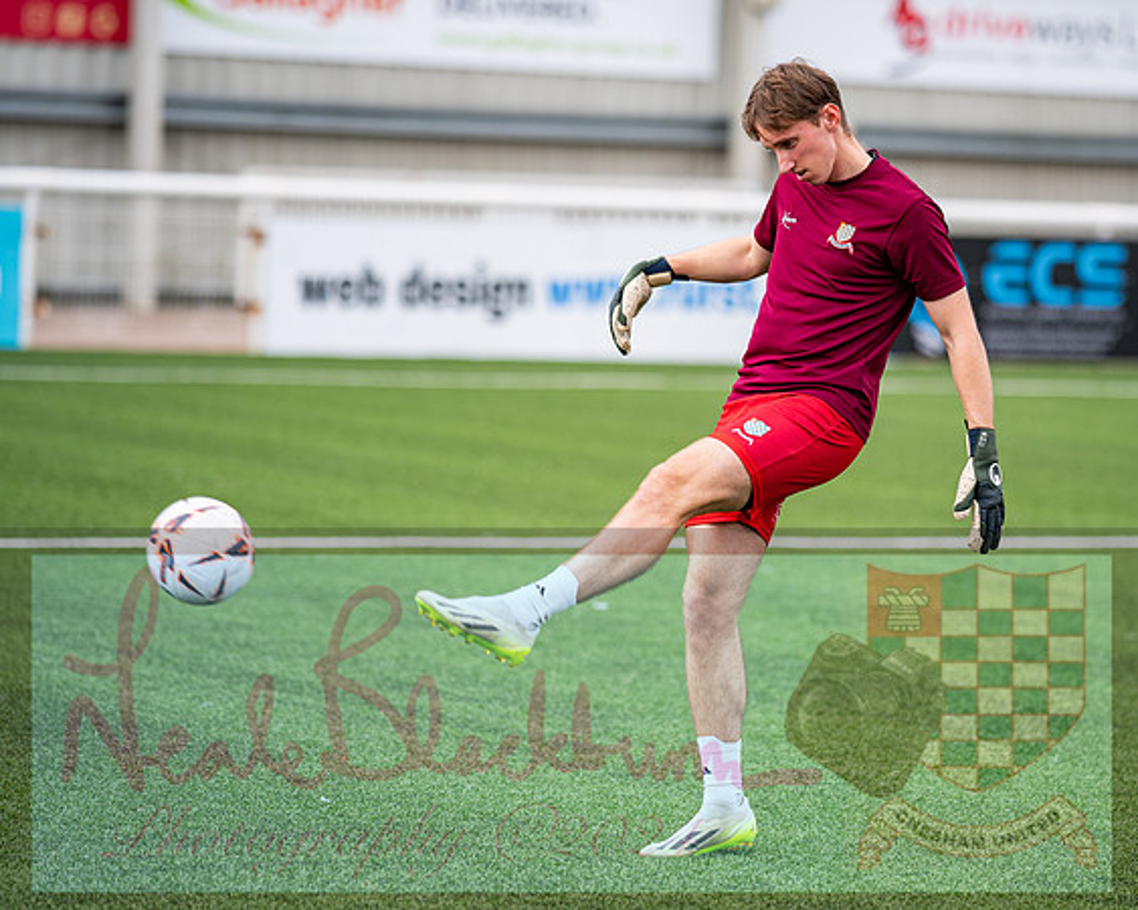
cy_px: 466
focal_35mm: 179
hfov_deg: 10.8
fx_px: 6020
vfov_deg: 8.6
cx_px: 716
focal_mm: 135
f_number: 2
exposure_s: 1/1600
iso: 200
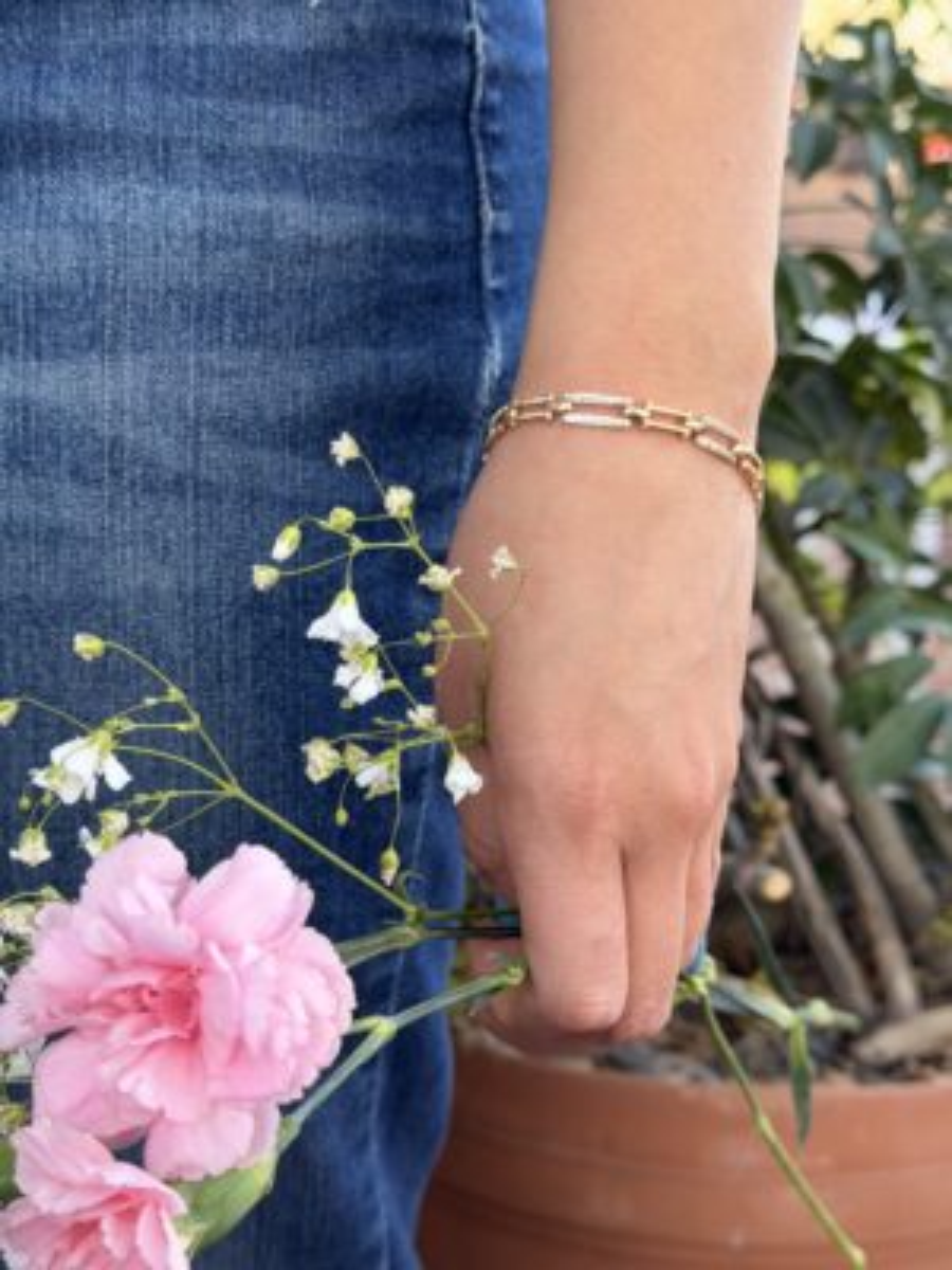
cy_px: 635
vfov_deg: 39.7
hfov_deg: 30.3
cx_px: 476
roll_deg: -1.4
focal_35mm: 48
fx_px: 1760
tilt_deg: -12.0
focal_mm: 6.76
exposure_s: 1/194
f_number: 1.78
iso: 50
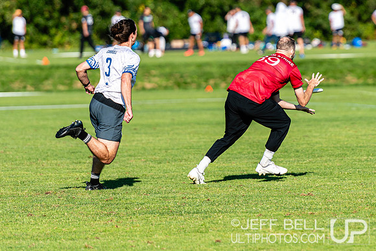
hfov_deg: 4.5
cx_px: 289
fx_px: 4817
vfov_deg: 3.0
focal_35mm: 461
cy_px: 58
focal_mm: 200
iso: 100
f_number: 3.2
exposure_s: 1/1600
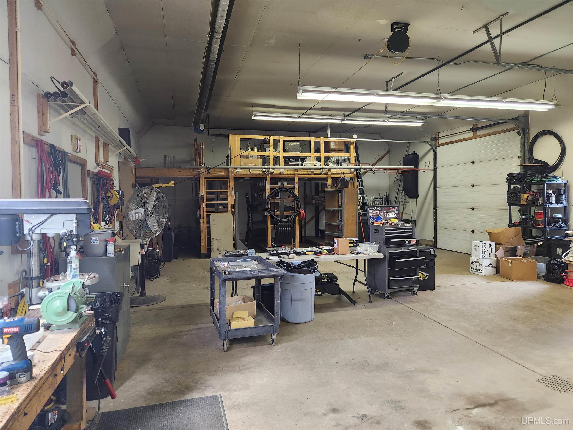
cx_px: 286
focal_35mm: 23
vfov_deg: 58.9
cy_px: 215
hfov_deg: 73.9
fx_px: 381
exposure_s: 1/120
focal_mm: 5.4
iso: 500
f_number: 1.8
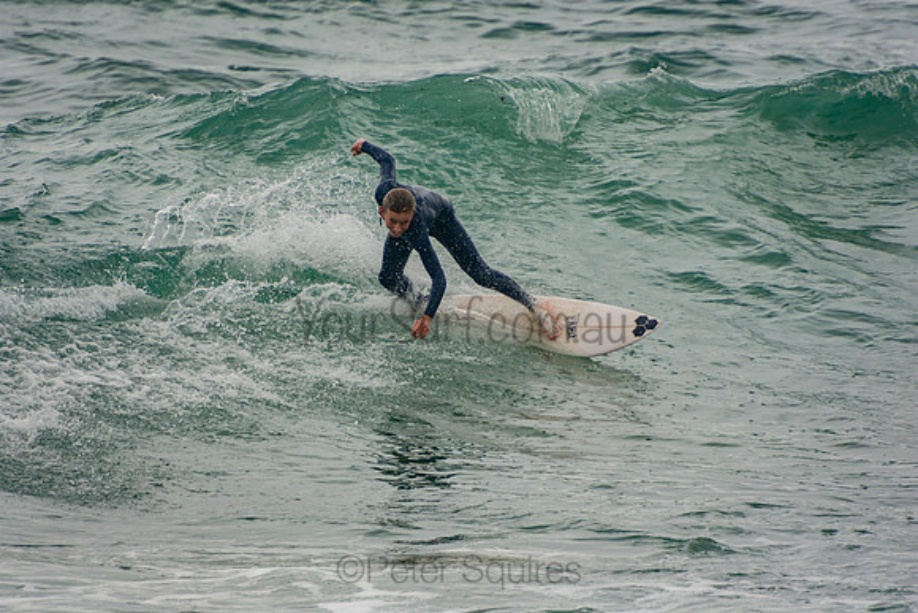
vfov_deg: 2.3
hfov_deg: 3.4
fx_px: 15303
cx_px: 459
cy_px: 306
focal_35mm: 600
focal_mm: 400
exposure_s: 1/1250
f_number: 5.6
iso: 250
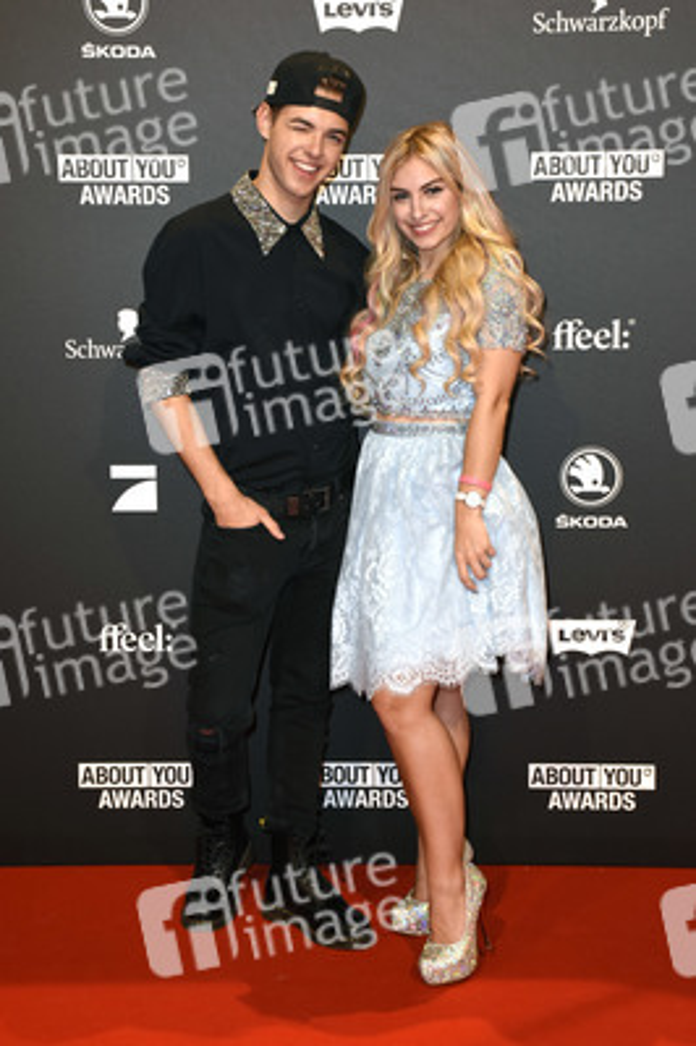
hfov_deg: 21.5
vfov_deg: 31.9
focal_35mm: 63
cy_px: 523
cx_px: 348
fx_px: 1830
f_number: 6.3
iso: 1000
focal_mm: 42
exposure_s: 1/125
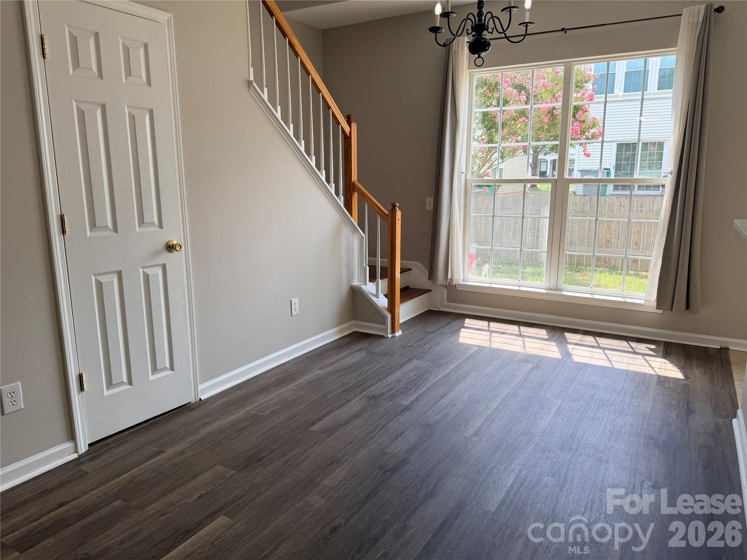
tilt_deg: -10.8
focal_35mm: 24
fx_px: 518
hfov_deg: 71.6
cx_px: 374
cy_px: 280
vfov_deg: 56.8
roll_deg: +0.6
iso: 80
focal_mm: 6.76
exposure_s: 1/521
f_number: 1.78
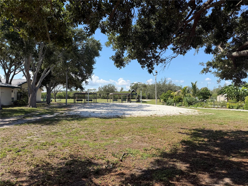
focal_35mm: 24
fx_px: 172
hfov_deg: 71.6
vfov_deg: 56.8
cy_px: 93
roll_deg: +1.2
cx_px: 124
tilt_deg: +1.2
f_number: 1.78
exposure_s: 1/3425
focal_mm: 6.76
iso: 80
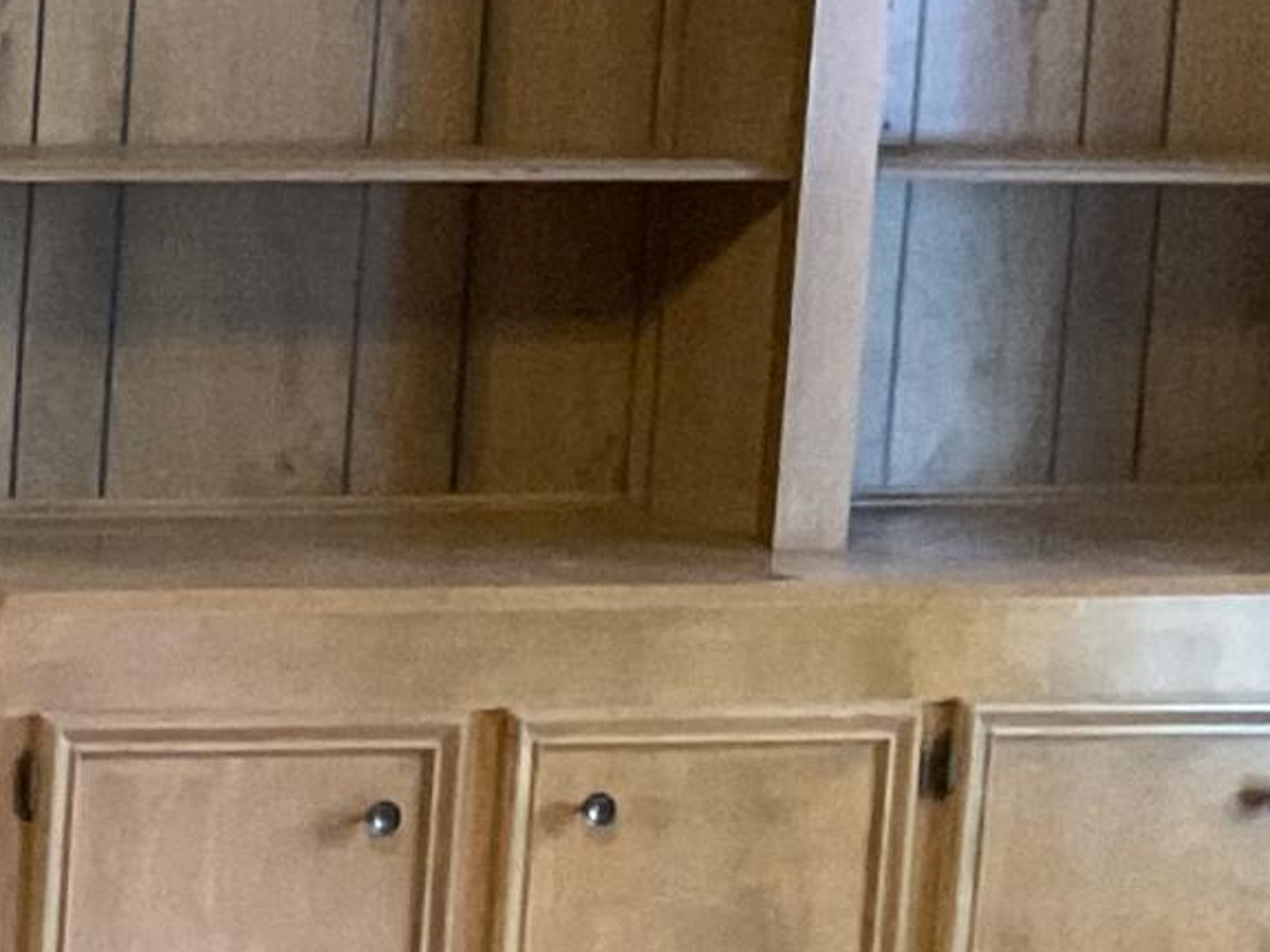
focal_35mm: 151
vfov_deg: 9.8
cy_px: 549
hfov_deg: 11.6
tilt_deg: -7.4
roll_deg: -0.8
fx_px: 5540
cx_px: -1363
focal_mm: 3
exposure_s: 1/30
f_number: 1.8
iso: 400
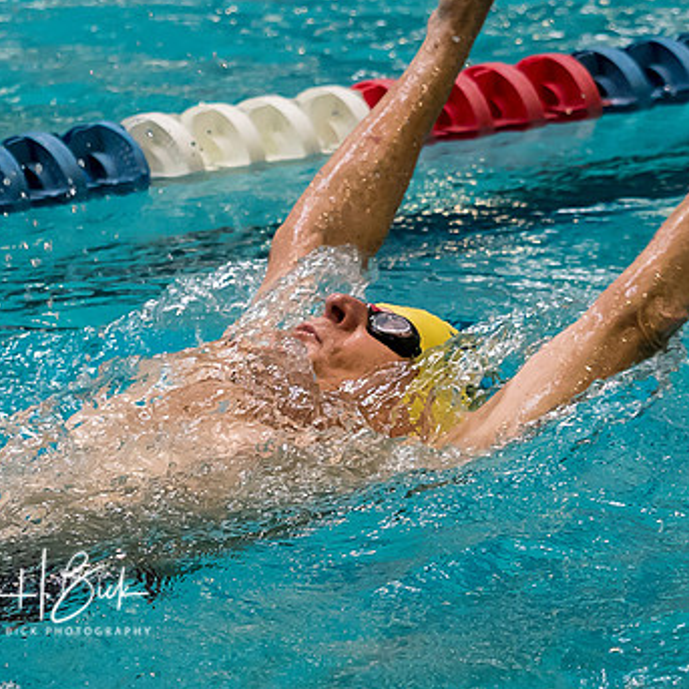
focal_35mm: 382
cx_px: 216
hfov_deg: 4.6
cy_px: 256
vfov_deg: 4.6
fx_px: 8602
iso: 1250
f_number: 2.8
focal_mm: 67
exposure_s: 1/640
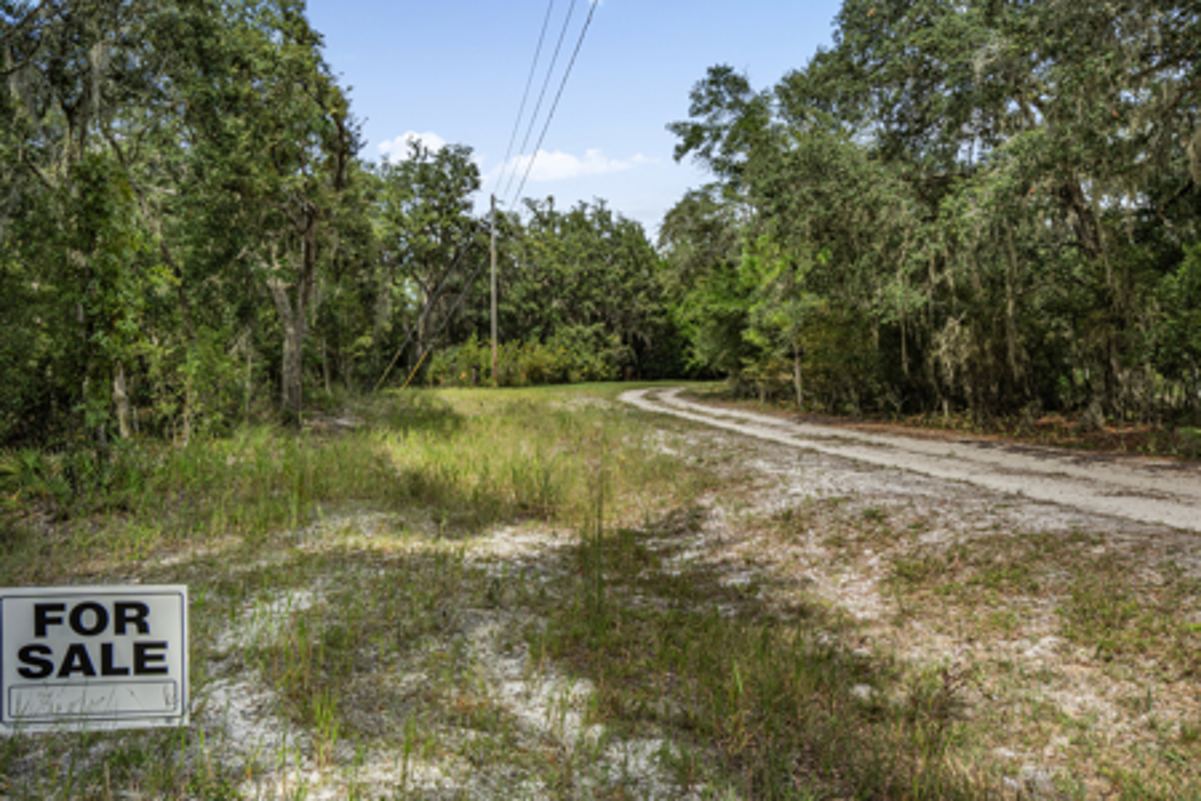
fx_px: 1001
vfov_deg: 43.6
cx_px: 600
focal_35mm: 30
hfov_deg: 61.9
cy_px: 400
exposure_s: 1/320
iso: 200
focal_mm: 20
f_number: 8
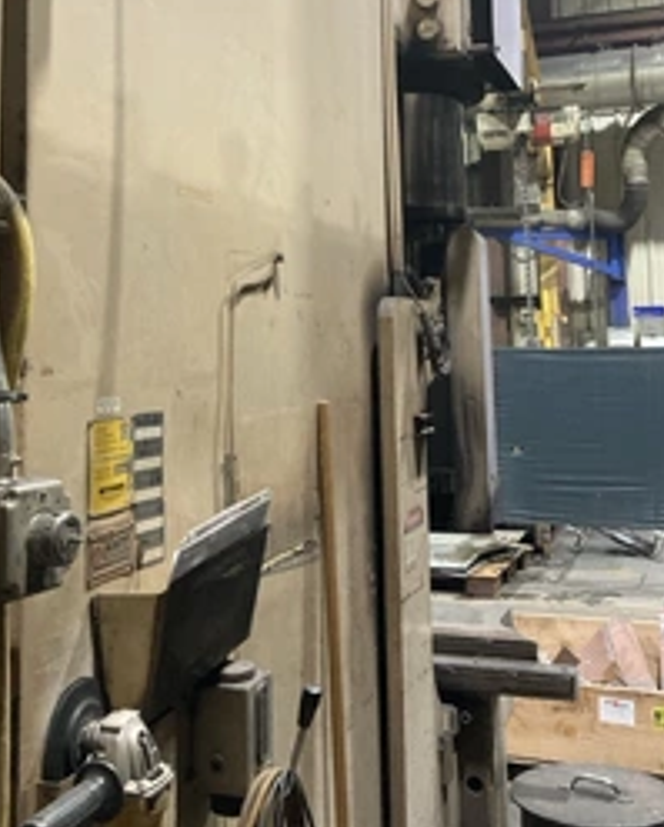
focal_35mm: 44
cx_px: 320
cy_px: 220
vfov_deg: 40.9
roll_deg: +1.7
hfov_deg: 34.2
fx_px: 1079
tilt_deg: +7.4
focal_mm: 3.99
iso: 320
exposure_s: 1/60
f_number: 1.8
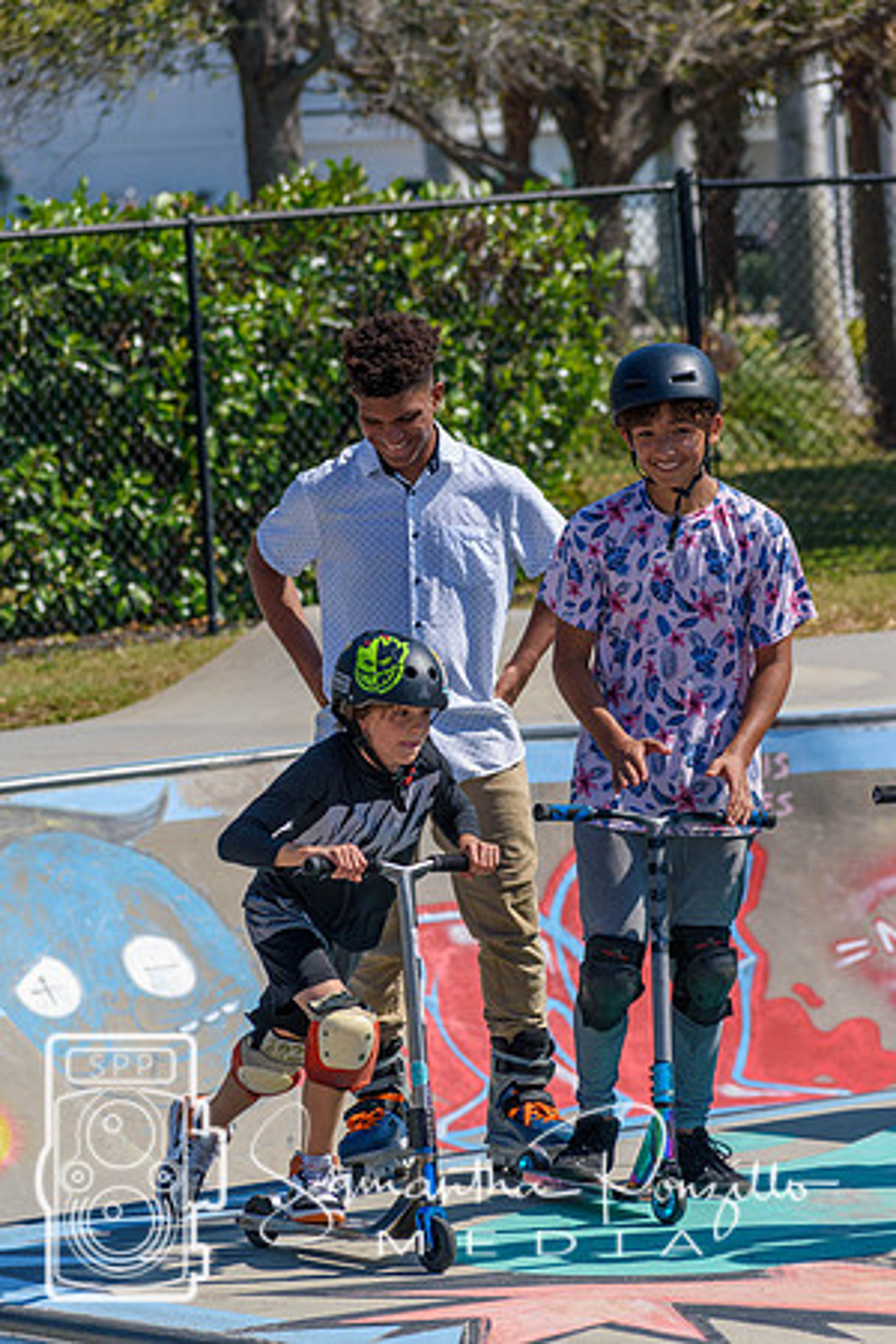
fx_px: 7839
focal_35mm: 210
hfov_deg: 6.5
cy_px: 672
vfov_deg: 9.8
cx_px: 448
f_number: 5.6
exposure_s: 1/2000
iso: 280
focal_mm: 140
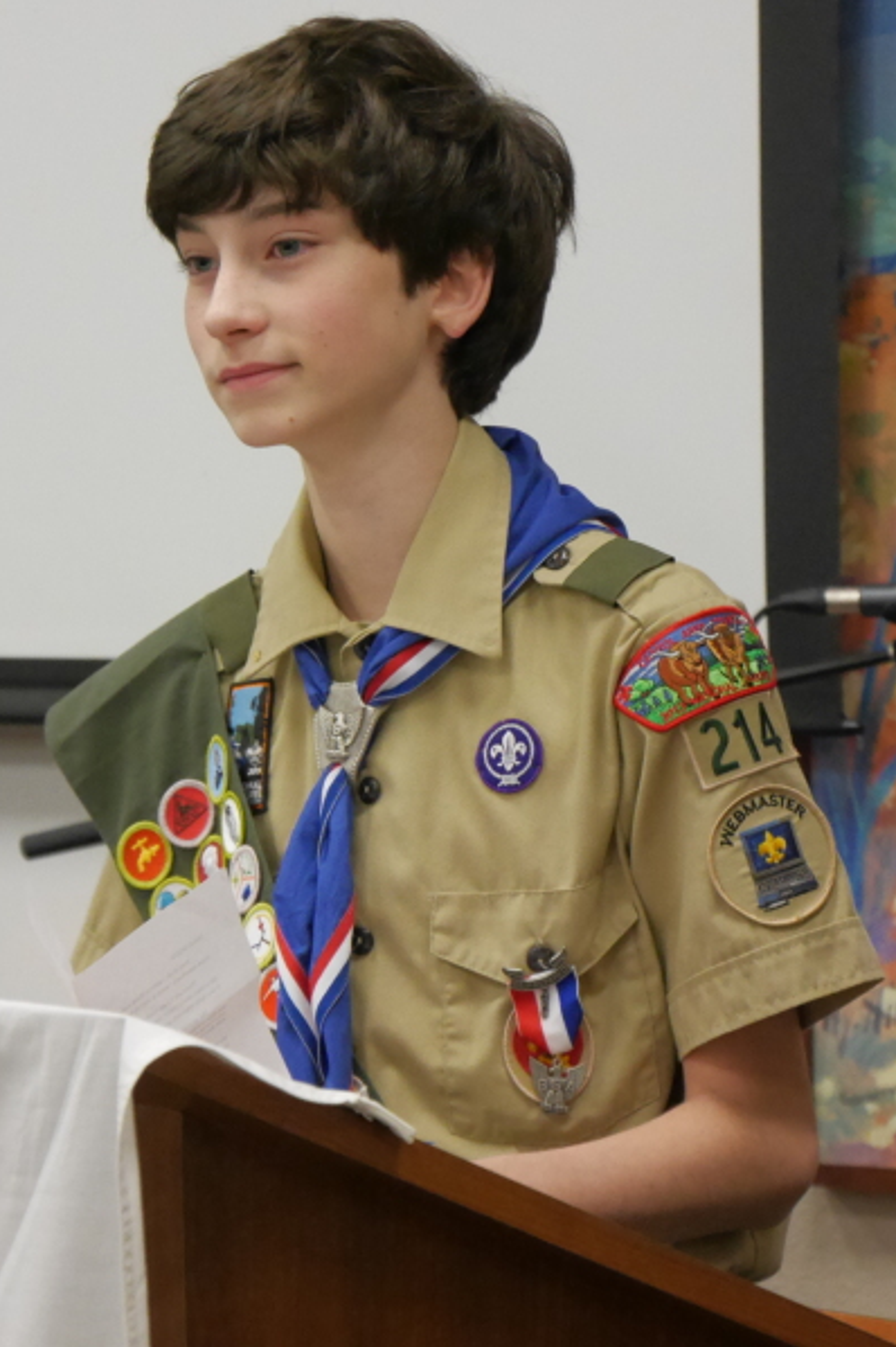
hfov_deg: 7.6
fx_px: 6765
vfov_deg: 11.4
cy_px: 674
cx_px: 173
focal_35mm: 181
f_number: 5.3
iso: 3200
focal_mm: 65
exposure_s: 1/100
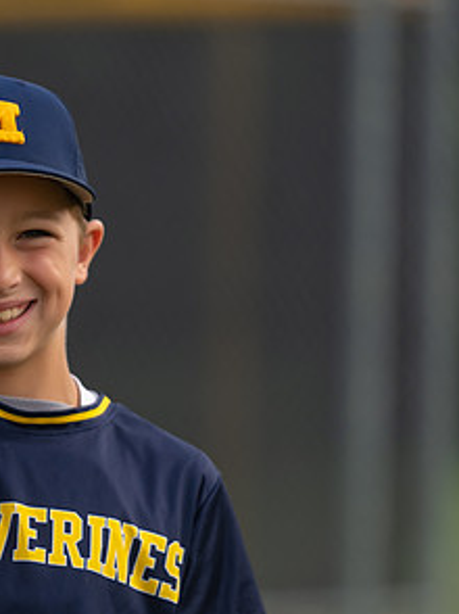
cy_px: 366
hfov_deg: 3.7
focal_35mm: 397
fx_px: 7029
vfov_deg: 5.0
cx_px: 31
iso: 160
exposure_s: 1/320
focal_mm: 200
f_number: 2.8
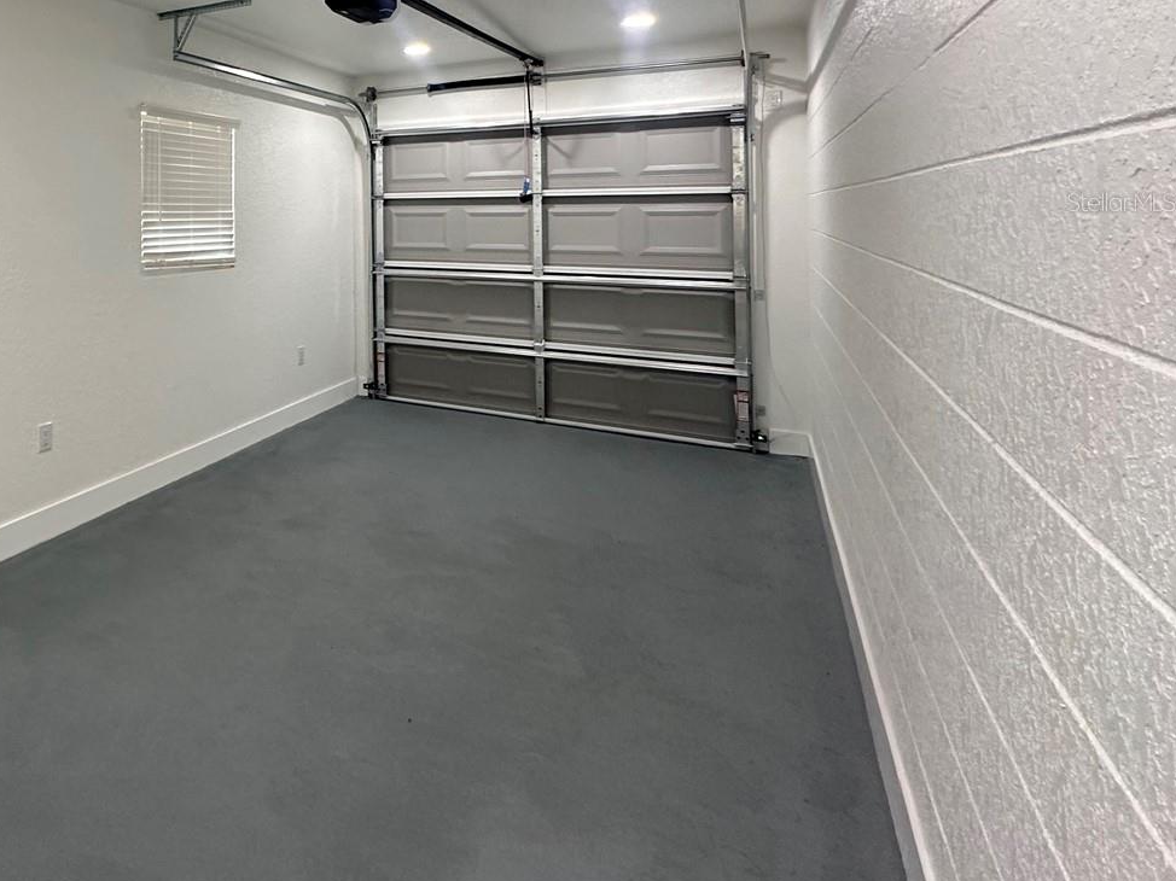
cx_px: 215
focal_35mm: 23
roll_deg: -0.1
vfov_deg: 55.5
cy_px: 202
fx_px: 781
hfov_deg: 66.3
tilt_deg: +0.1
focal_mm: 2.22
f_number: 2.2
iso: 320
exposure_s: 1/120
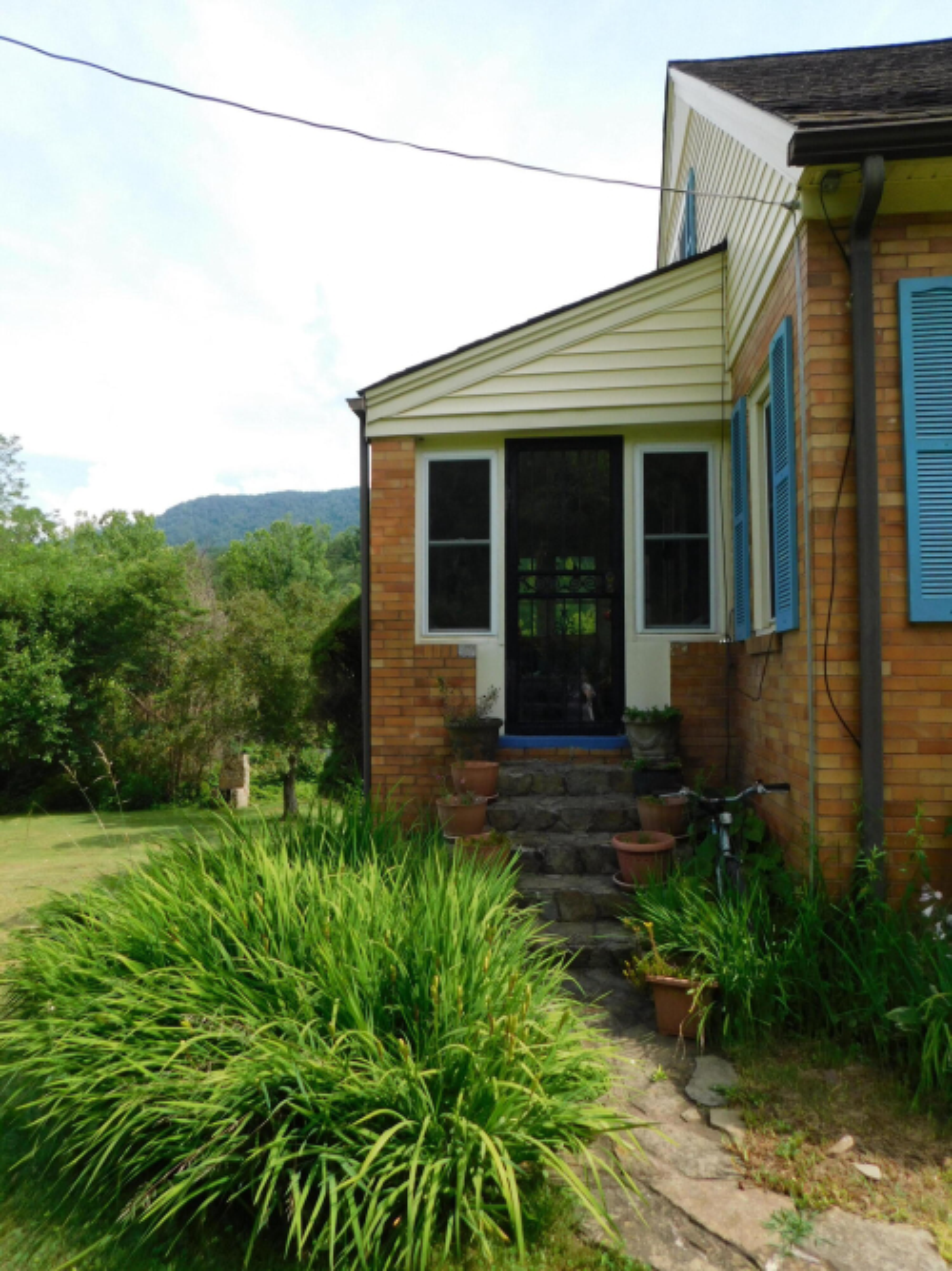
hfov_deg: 58.9
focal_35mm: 23
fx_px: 844
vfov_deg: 73.9
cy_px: 636
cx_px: 476
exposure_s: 1/1000
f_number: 3
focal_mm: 4
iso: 125
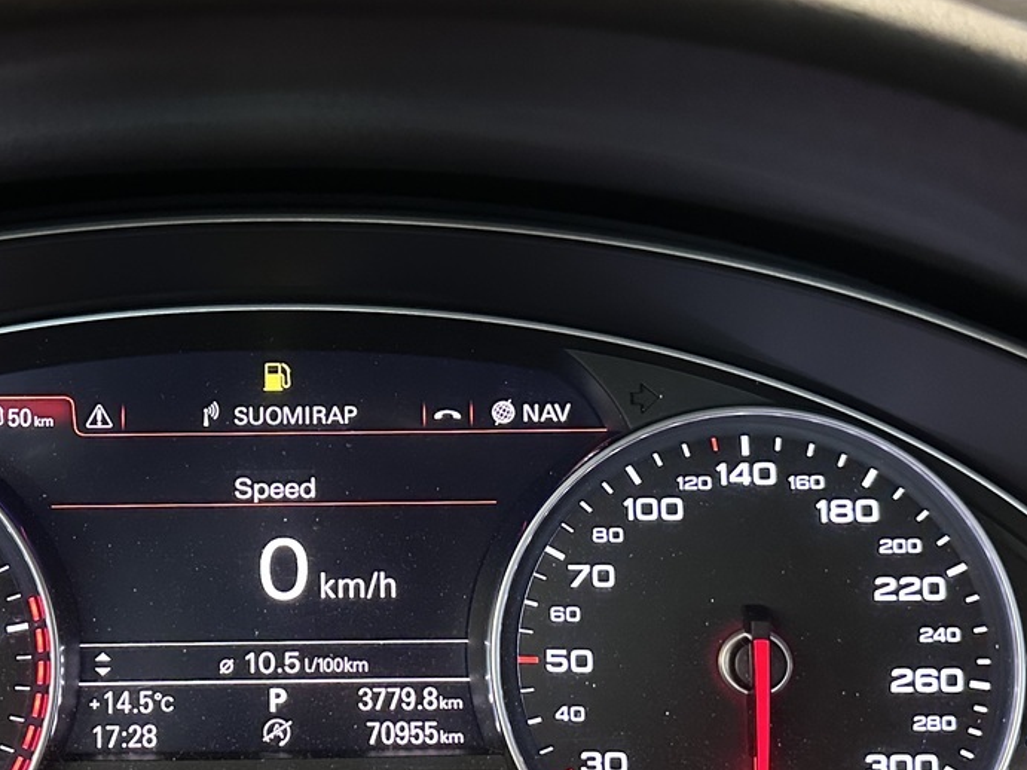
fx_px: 1483
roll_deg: +0.3
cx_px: 273
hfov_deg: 37.4
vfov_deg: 29.0
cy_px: 468
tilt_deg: -18.2
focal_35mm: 50
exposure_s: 1/42
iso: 800
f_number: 1.78
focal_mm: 6.86
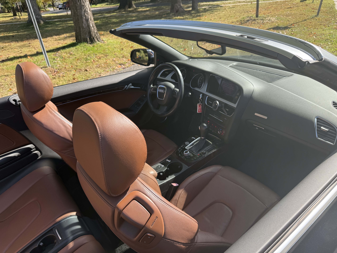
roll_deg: +5.8
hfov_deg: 71.6
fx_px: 234
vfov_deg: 56.8
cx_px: 168
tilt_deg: -30.5
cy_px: 126
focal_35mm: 24
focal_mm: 6.76
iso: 80
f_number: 1.78
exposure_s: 1/943
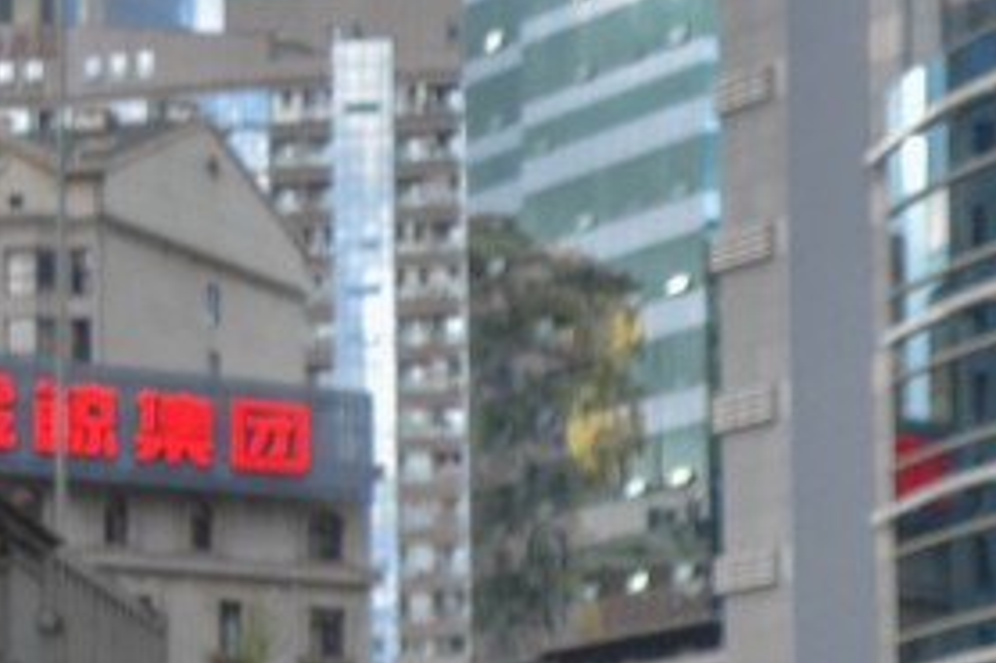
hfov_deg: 13.1
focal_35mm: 140
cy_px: 1046
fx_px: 3871
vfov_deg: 9.5
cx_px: 1845
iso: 800
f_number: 4
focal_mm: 24
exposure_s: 1/1000
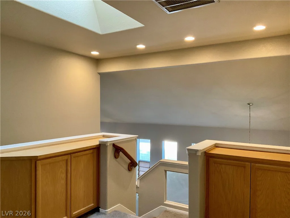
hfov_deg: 61.7
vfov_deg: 48.2
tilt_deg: -0.7
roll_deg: +0.2
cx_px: 145
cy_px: 109
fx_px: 243
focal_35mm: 29
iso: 160
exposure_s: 1/60
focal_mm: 3
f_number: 1.8
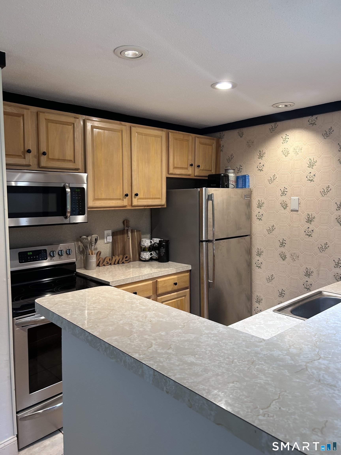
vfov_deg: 67.3
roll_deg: +0.1
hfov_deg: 53.1
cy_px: 228
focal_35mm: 26
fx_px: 341
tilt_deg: -4.4
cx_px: 170
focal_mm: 5.7
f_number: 1.5
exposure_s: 1/60
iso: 80
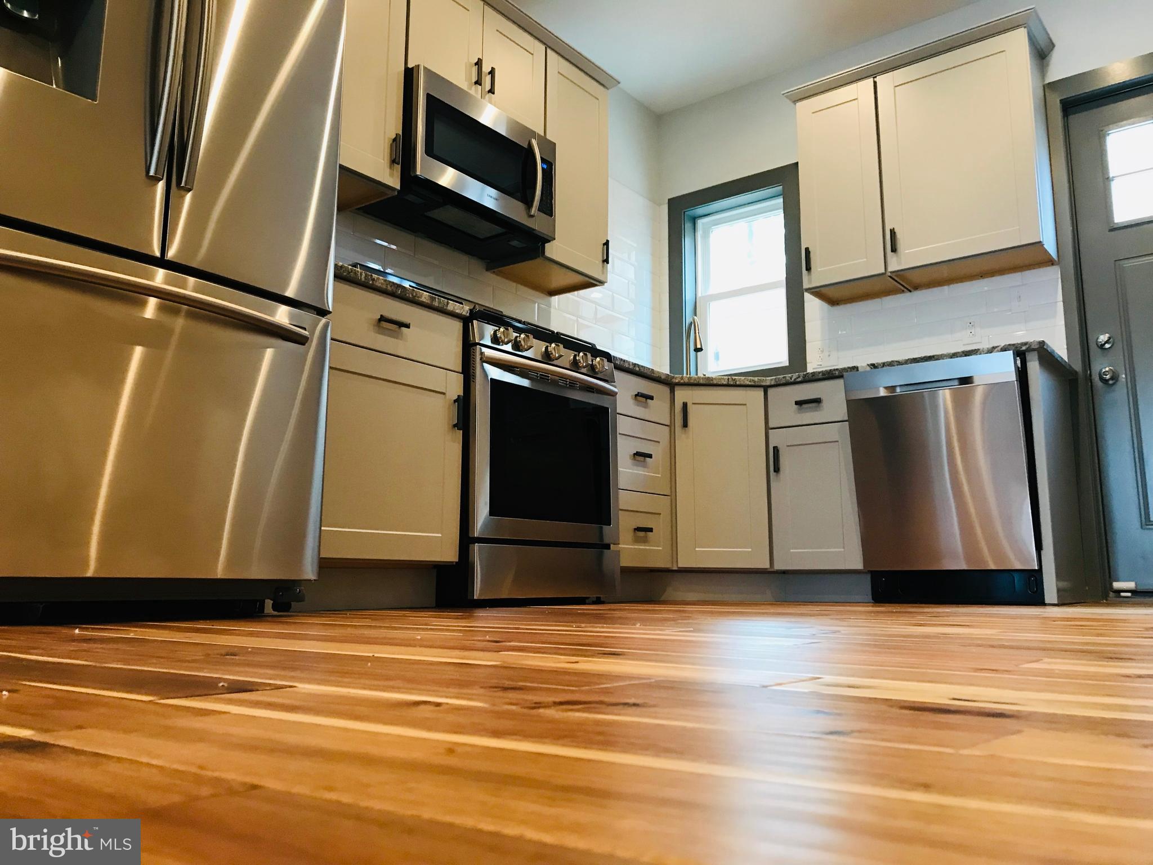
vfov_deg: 49.7
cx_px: 576
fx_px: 933
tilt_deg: +10.0
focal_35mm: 28
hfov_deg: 63.4
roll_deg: +0.4
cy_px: 432
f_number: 1.8
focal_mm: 3.99
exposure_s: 1/15
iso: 50
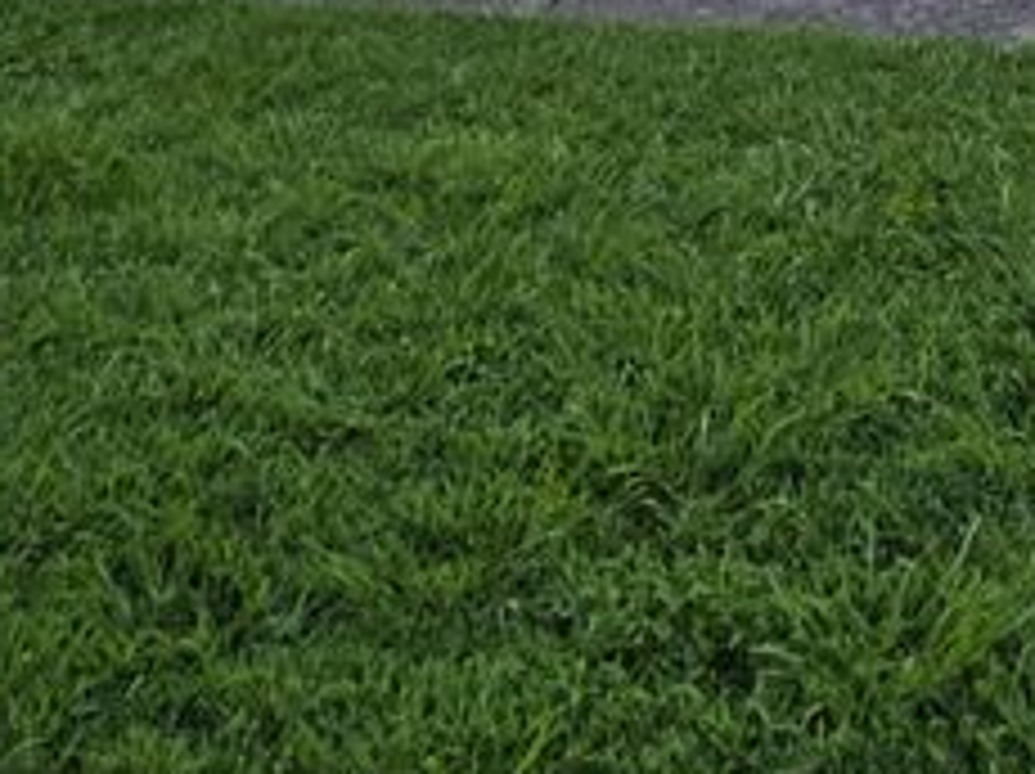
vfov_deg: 19.9
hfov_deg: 32.1
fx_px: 1732
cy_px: -540
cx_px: 878
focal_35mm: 58
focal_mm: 2.2
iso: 32
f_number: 1.9
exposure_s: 1/120
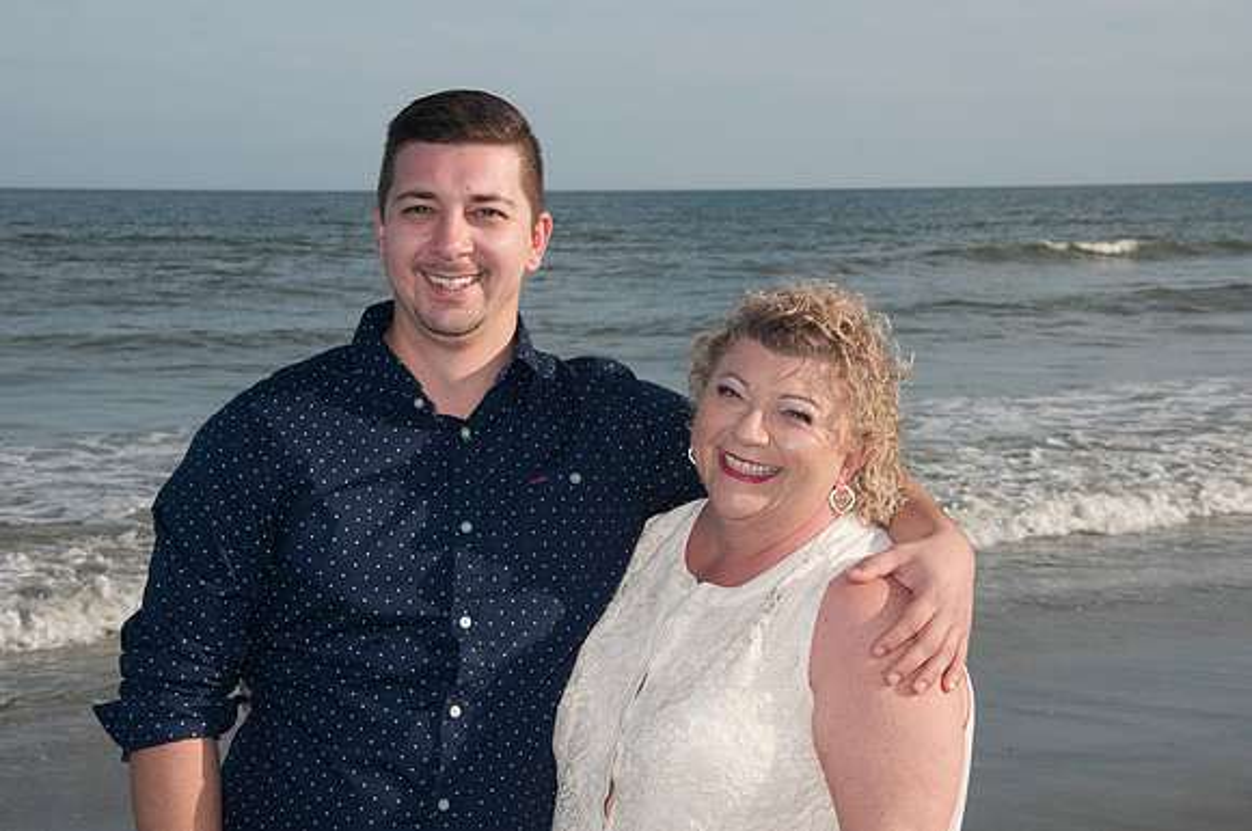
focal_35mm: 72
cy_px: 416
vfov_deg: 18.9
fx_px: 2500
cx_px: 626
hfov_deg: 28.1
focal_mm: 48
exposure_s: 1/250
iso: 100
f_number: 11
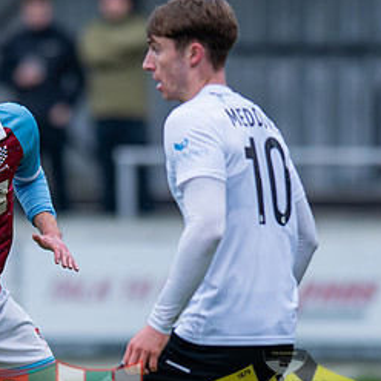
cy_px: 311
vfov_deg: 1.6
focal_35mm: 1077
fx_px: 13411
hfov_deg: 1.6
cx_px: -43
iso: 1600
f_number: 2.8
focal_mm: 300
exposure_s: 1/1600
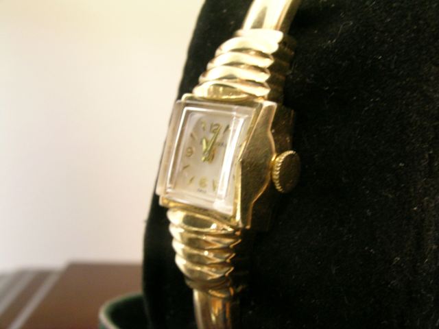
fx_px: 583
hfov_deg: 41.2
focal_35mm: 46
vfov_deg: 31.5
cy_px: 164
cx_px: 220
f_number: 5.9
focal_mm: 9.5
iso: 200
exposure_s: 1/1.3
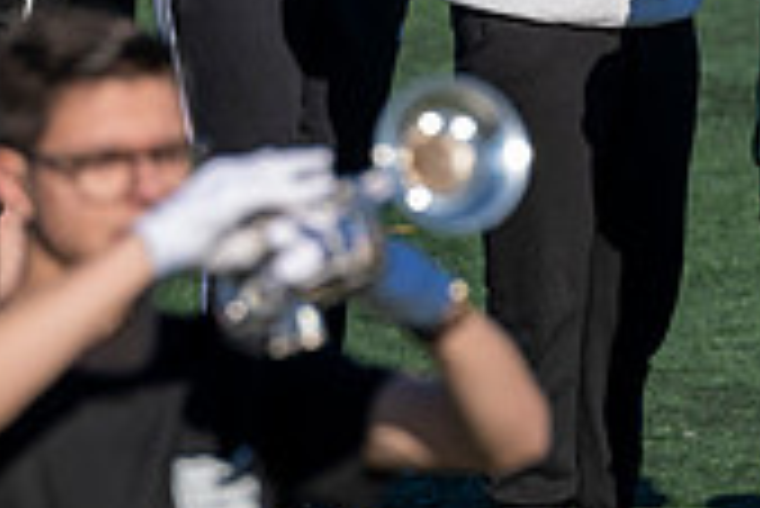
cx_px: 872
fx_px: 14494
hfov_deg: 3.0
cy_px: -245
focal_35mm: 686
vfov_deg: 2.0
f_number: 4
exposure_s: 1/2000
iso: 160
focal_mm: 200
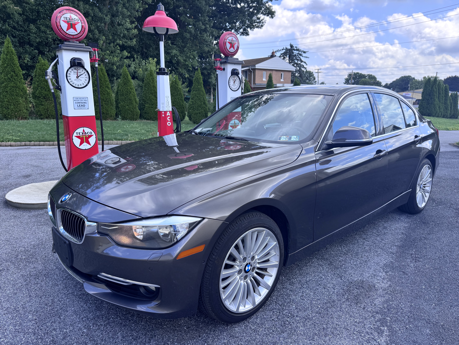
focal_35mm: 24
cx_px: 230
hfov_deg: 71.6
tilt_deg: -14.4
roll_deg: -0.1
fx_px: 318
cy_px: 172
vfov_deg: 56.8
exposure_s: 1/1151
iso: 80
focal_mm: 6.76
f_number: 1.78
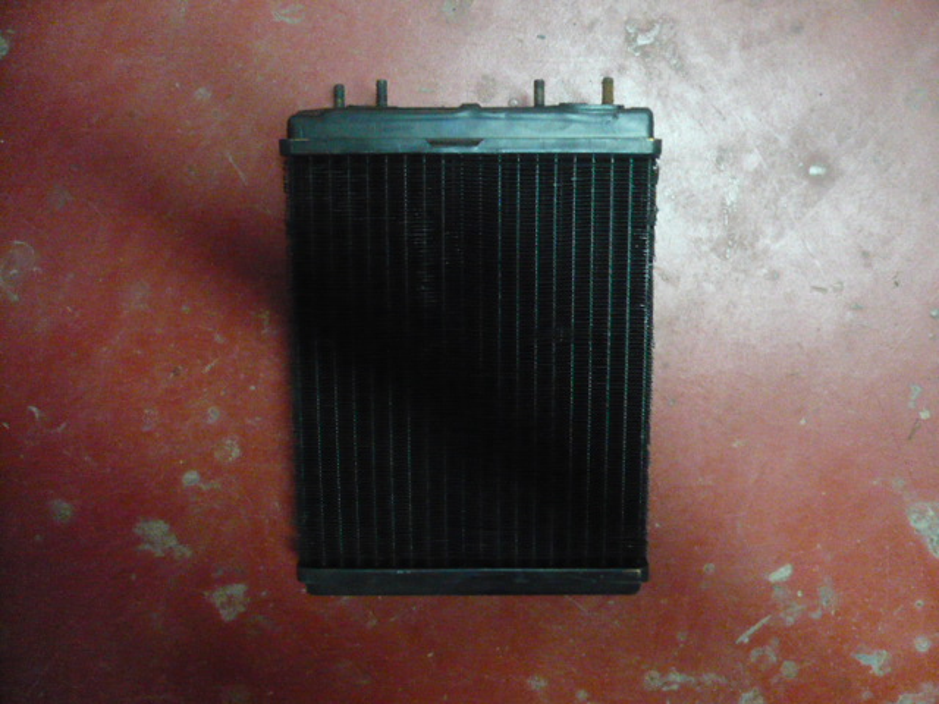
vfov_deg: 40.7
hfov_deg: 52.6
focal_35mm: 35
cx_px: 470
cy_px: 352
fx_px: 949
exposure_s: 1/20
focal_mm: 5.8
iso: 800
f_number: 2.8
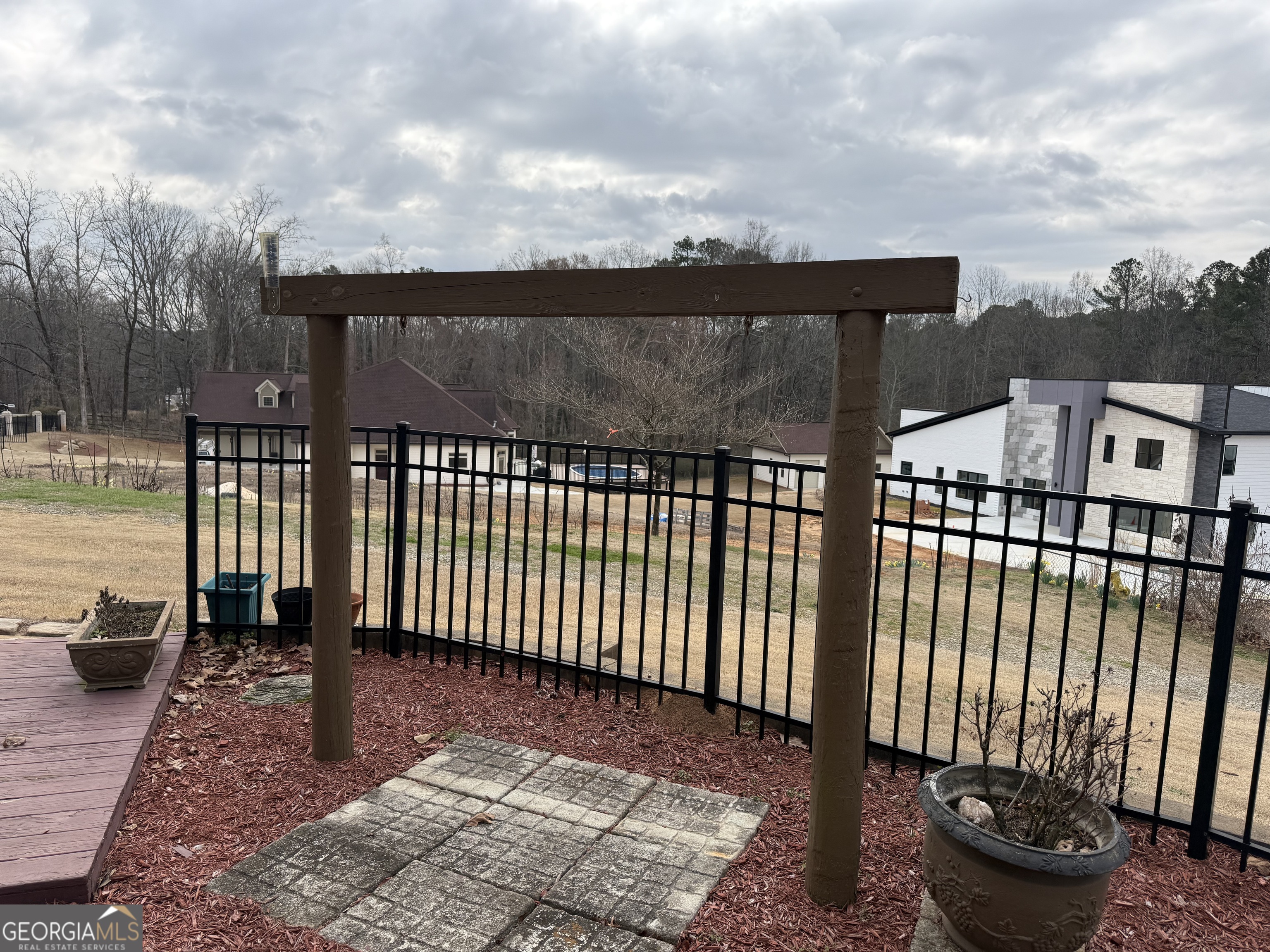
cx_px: 635
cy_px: 476
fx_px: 881
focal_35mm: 24
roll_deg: -1.6
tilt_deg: -6.4
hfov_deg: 71.6
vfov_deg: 56.8
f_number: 1.78
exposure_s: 1/3279
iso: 80
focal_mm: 6.76
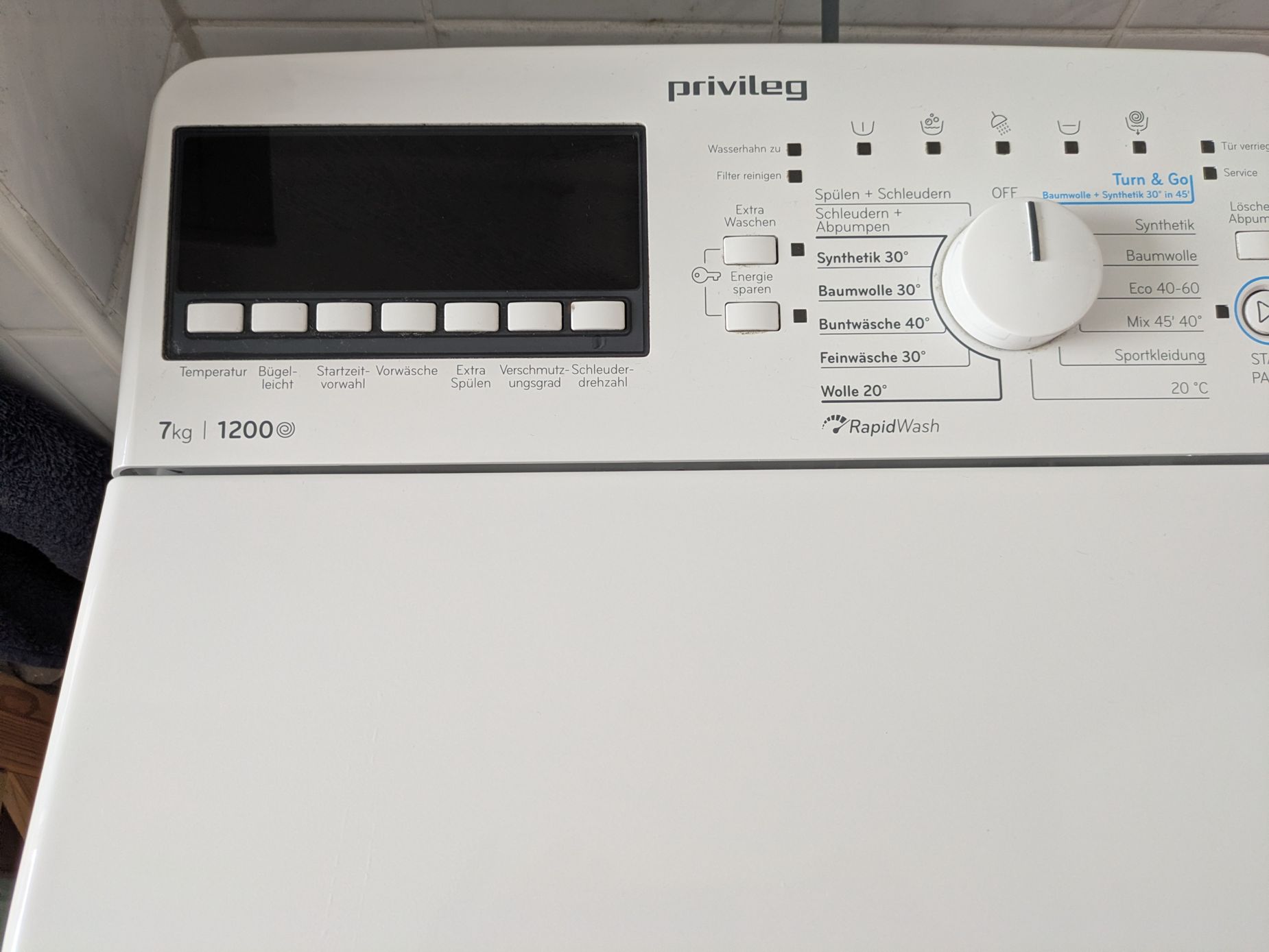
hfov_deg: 69.4
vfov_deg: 54.9
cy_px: 476
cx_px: 634
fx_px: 917
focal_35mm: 25
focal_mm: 5.43
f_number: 1.89
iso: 172
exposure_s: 1/25
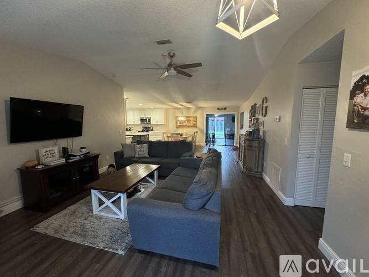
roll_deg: +0.7
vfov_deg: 85.7
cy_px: 138
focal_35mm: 14
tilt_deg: -5.7
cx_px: 184
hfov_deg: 102.1
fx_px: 149
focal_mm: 2.22
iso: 400
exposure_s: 1/60
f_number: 2.2
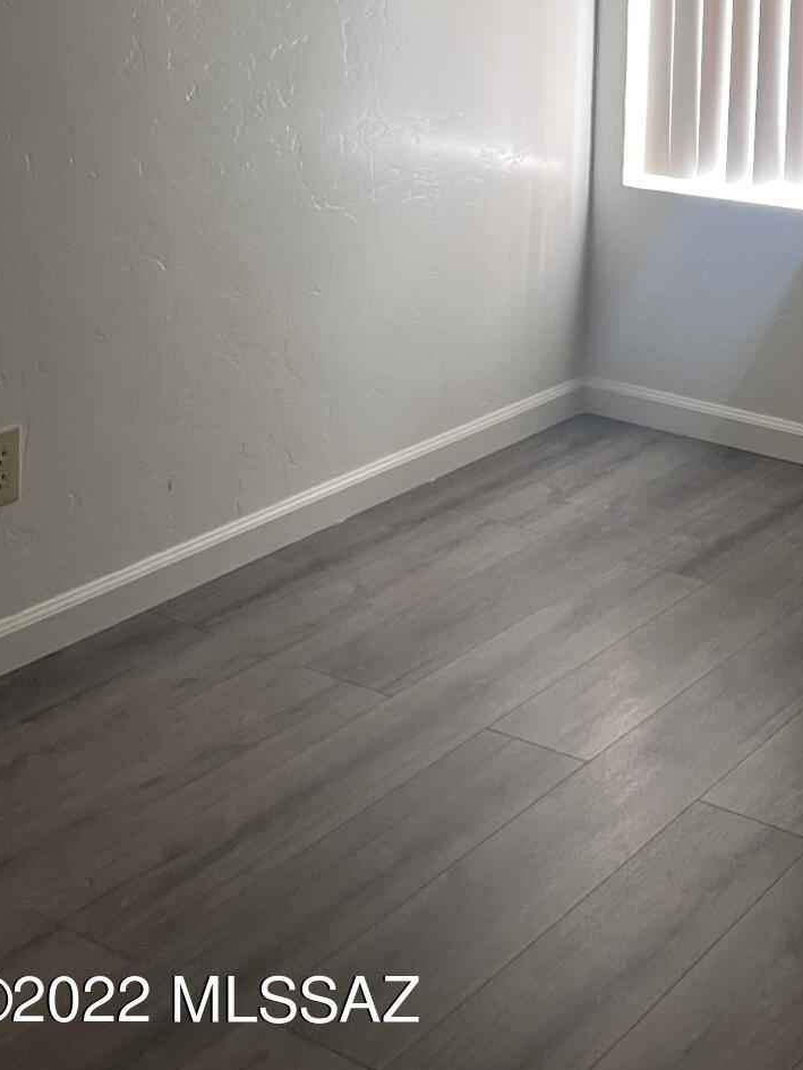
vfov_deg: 31.9
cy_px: -28
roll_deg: -2.2
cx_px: 808
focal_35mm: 55
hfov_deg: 25.2
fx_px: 1701
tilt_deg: -5.5
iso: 125
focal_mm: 5.1
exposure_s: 1/60
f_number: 1.6
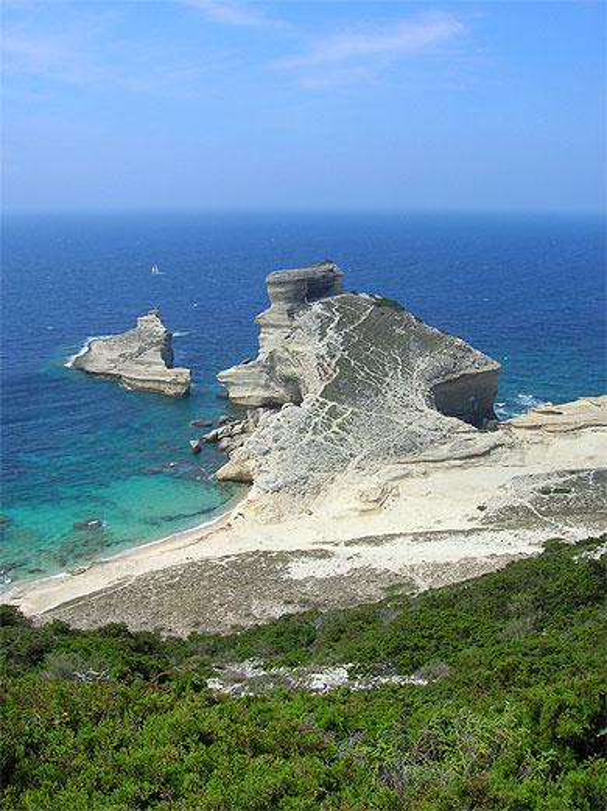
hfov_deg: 41.7
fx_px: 796
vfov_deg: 54.0
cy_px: 406
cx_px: 304
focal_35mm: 34
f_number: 4.9
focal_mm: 5.7
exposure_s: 1/490
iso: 50
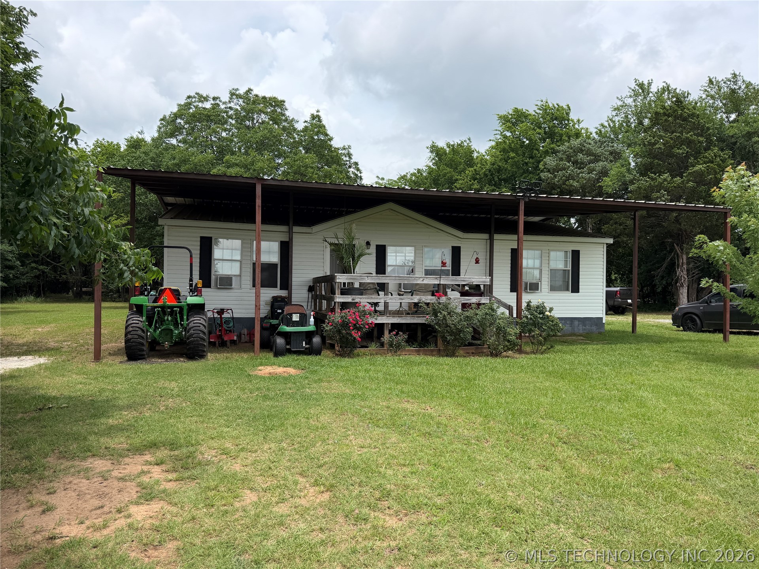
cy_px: 284
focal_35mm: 24
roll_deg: -0.5
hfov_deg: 71.6
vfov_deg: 56.8
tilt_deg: +0.2
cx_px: 380
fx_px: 526
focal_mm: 6.76
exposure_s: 1/4167
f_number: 1.78
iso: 100
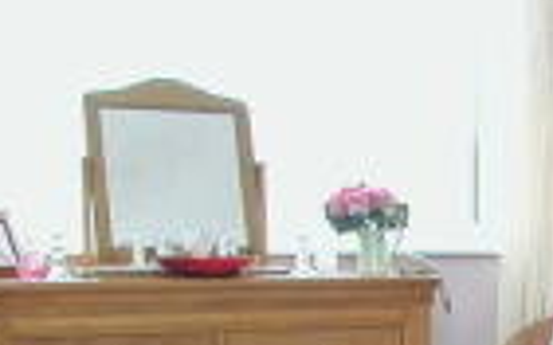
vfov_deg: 10.4
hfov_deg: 16.0
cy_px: 449
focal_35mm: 123
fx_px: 1853
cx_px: 739
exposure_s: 1/36.6
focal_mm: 7.1
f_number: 2.8
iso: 100
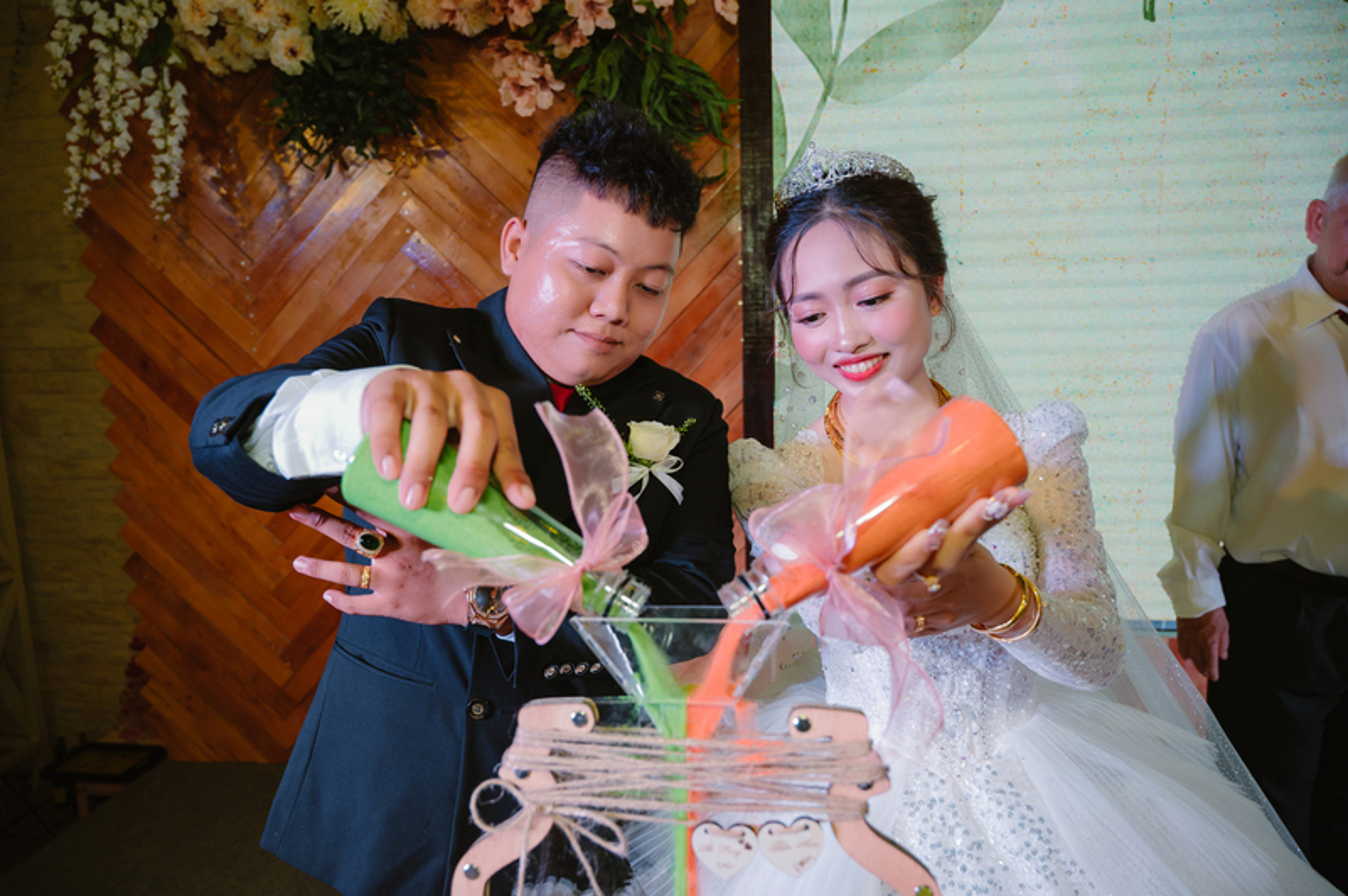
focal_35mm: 24
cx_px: 674
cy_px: 448
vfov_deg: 53.1
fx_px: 898
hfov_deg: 73.8
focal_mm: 24
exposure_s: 1/125
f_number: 4.5
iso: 400
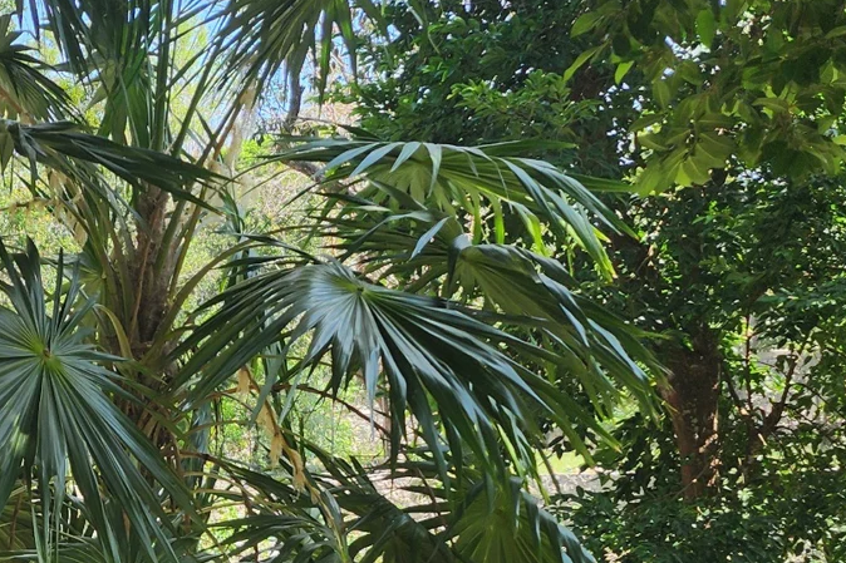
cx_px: 48
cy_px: 716
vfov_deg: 18.0
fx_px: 1668
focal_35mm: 71
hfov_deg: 27.2
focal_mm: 6.4
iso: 12
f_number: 1.8
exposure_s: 1/263
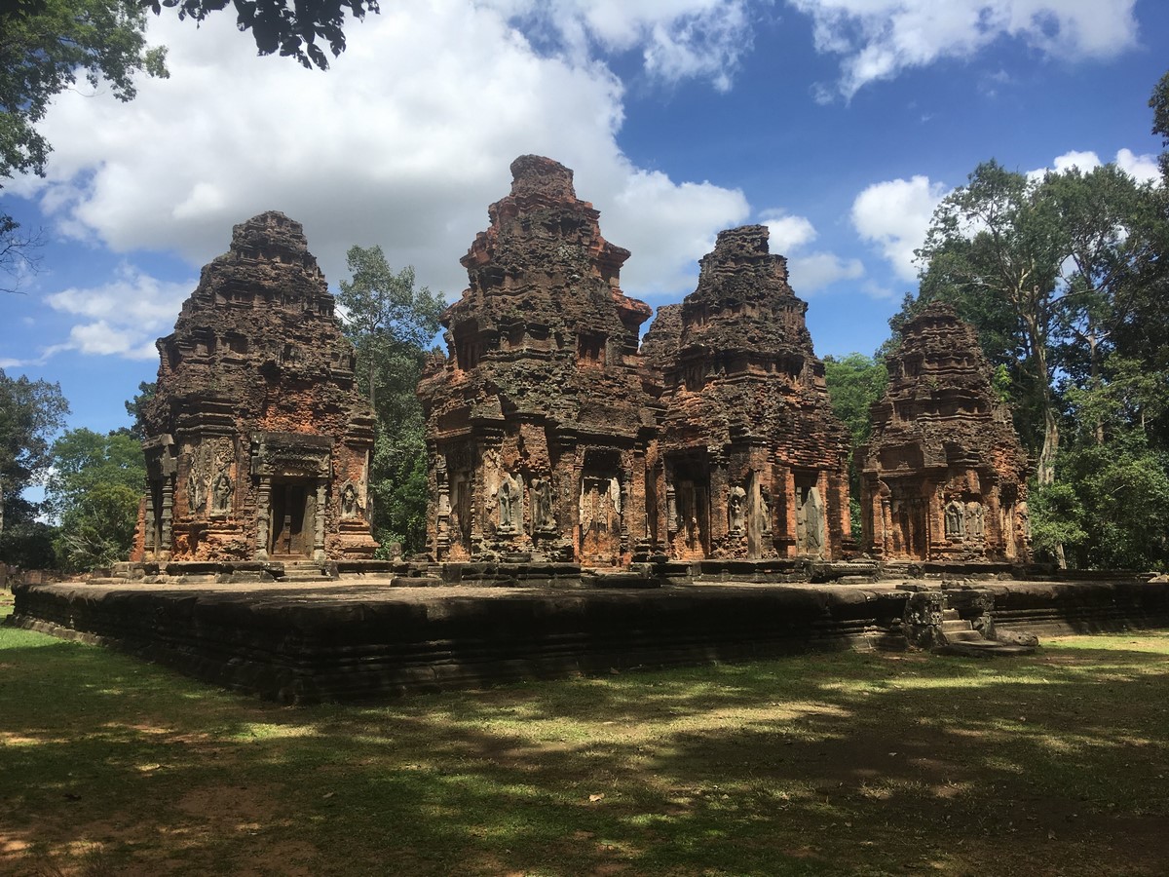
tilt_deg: +7.3
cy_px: 438
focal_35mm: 29
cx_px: 584
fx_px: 979
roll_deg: -0.4
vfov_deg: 48.2
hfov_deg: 61.7
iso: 25
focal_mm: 4.15
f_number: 2.2
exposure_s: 1/1672
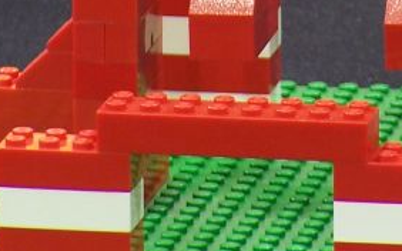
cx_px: 277
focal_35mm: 915
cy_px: -352
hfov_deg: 2.3
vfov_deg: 1.4
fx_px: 10021
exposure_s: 1/2
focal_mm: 39.5
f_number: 3.3
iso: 80
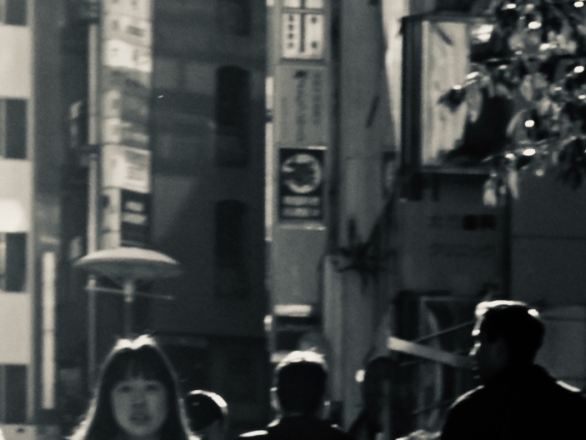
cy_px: 235
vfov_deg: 13.2
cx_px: 57
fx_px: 1897
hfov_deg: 17.3
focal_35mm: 112
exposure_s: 1/500
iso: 800
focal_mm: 40
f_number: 16
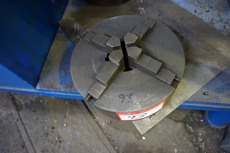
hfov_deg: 73.8
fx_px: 153
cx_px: 115
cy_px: 76
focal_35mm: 24
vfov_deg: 53.1
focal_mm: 16
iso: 3200
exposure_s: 1/13
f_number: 3.5
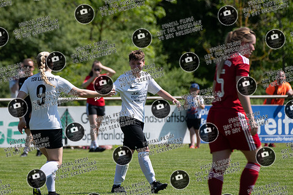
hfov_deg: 4.3
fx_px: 3900
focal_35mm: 479
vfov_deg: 2.9
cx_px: 120
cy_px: 99
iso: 320
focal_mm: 330
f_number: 5.6
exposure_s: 1/1600
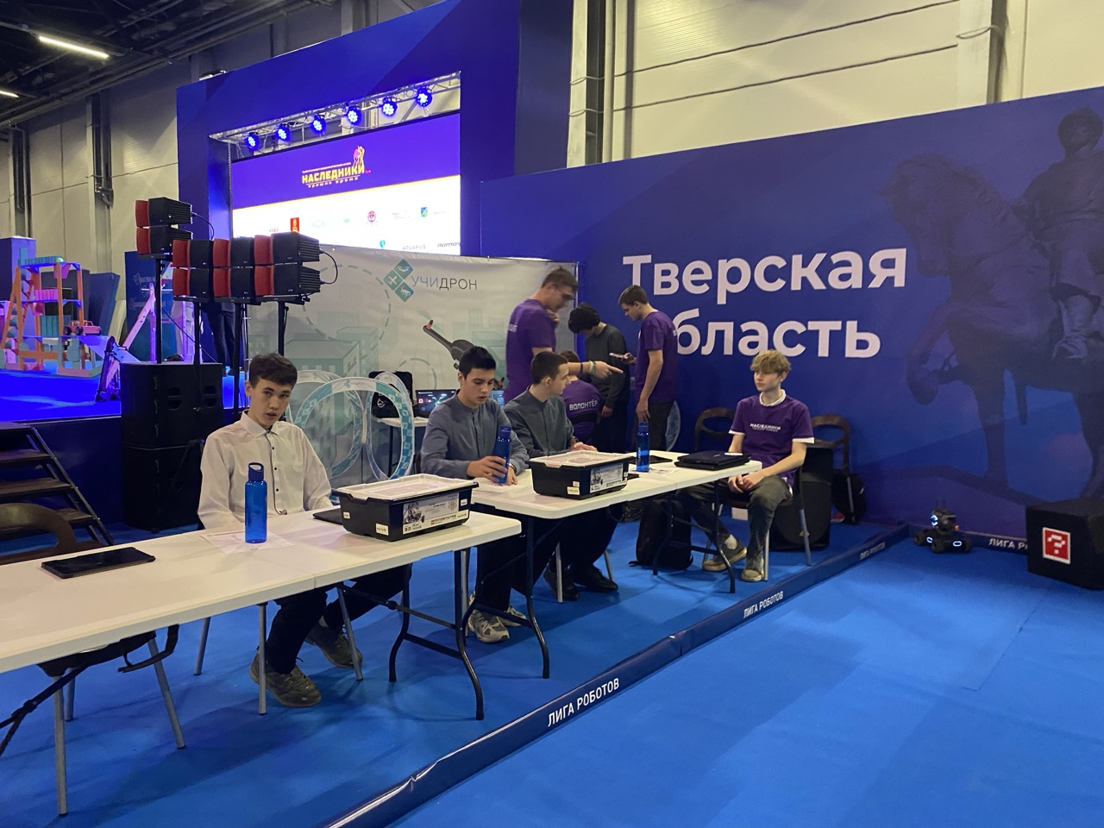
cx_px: 552
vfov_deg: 53.1
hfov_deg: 67.3
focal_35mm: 26
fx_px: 829
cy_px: 414
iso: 500
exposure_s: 1/33
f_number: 1.8
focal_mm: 4.25
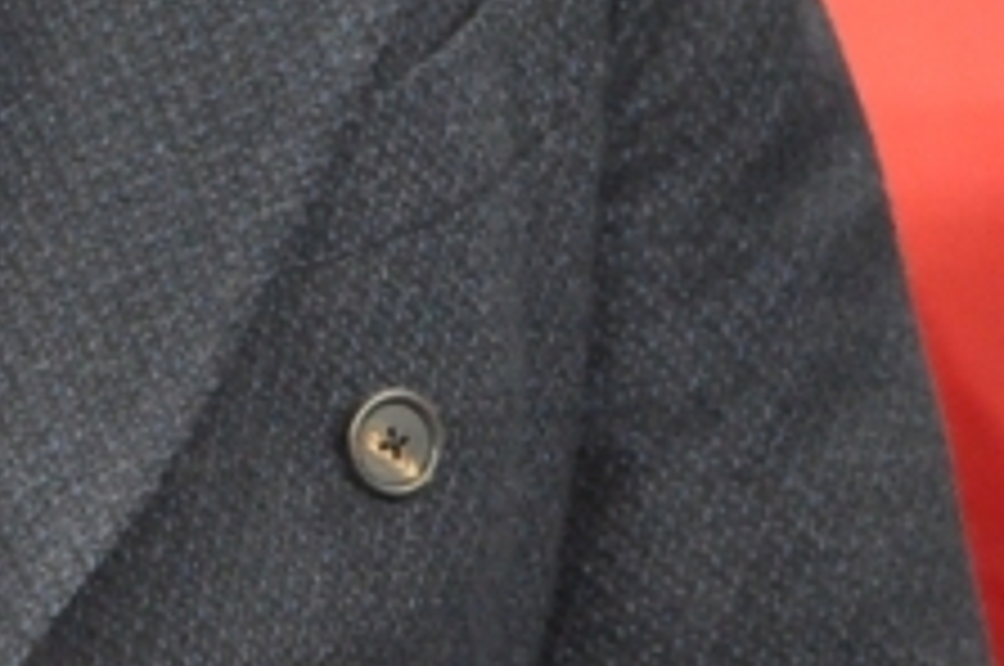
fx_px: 36008
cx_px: 27
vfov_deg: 1.1
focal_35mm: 1293
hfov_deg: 1.6
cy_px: -389
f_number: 5.3
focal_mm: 240
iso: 3200
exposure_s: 1/80
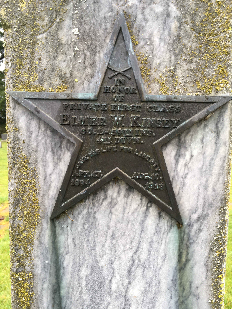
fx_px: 259
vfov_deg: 61.7
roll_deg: +4.3
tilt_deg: -7.6
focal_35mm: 29
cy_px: 154
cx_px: 116
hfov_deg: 48.2
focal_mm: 4.15
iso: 32
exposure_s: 1/60
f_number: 2.2
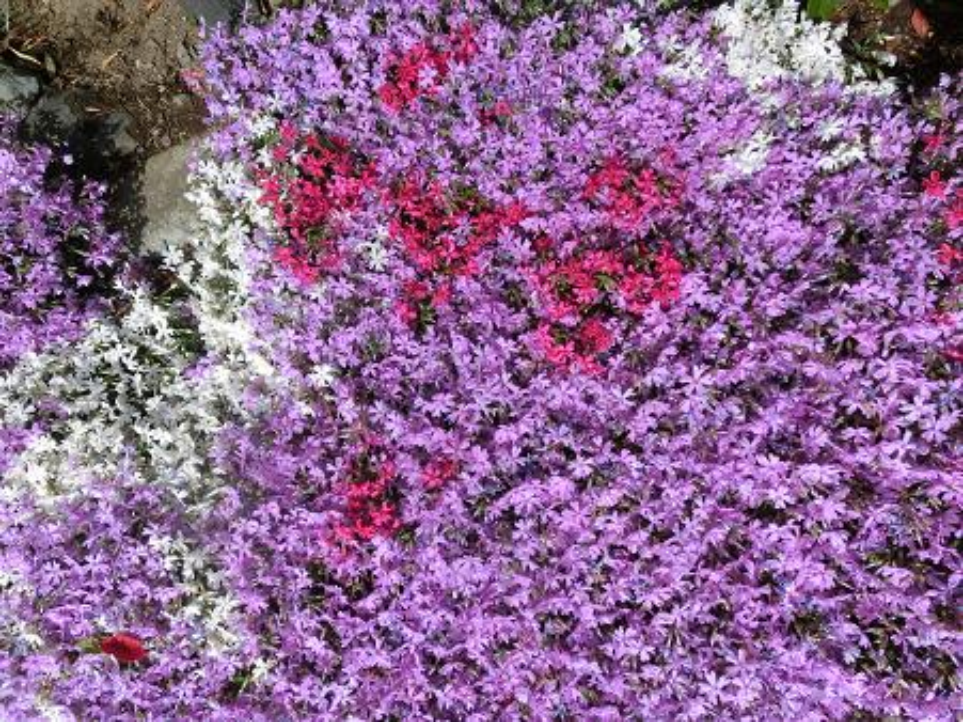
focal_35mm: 25
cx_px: 482
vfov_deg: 54.9
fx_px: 695
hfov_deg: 69.4
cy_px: 361
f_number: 8
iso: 80
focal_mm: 4.4
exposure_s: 1/320
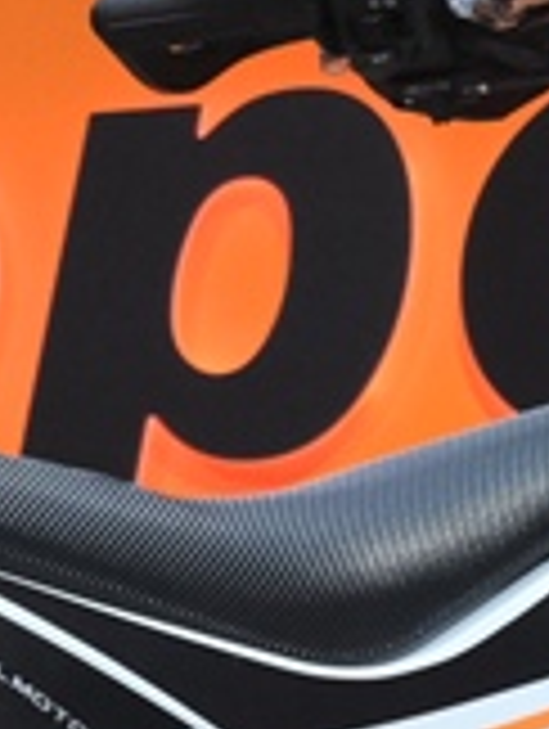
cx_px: 104
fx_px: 8204
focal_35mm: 389
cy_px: 956
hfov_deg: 3.8
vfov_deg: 5.1
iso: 1600
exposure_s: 1/100
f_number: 4
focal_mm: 27.5
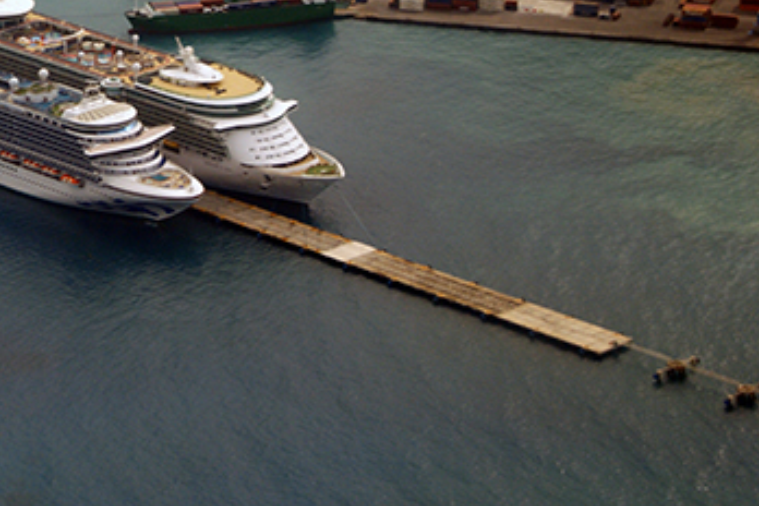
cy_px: 33
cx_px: 26
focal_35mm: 151
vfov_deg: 9.0
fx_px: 3183
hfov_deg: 13.4
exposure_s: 1/80
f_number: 5.6
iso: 160
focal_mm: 50
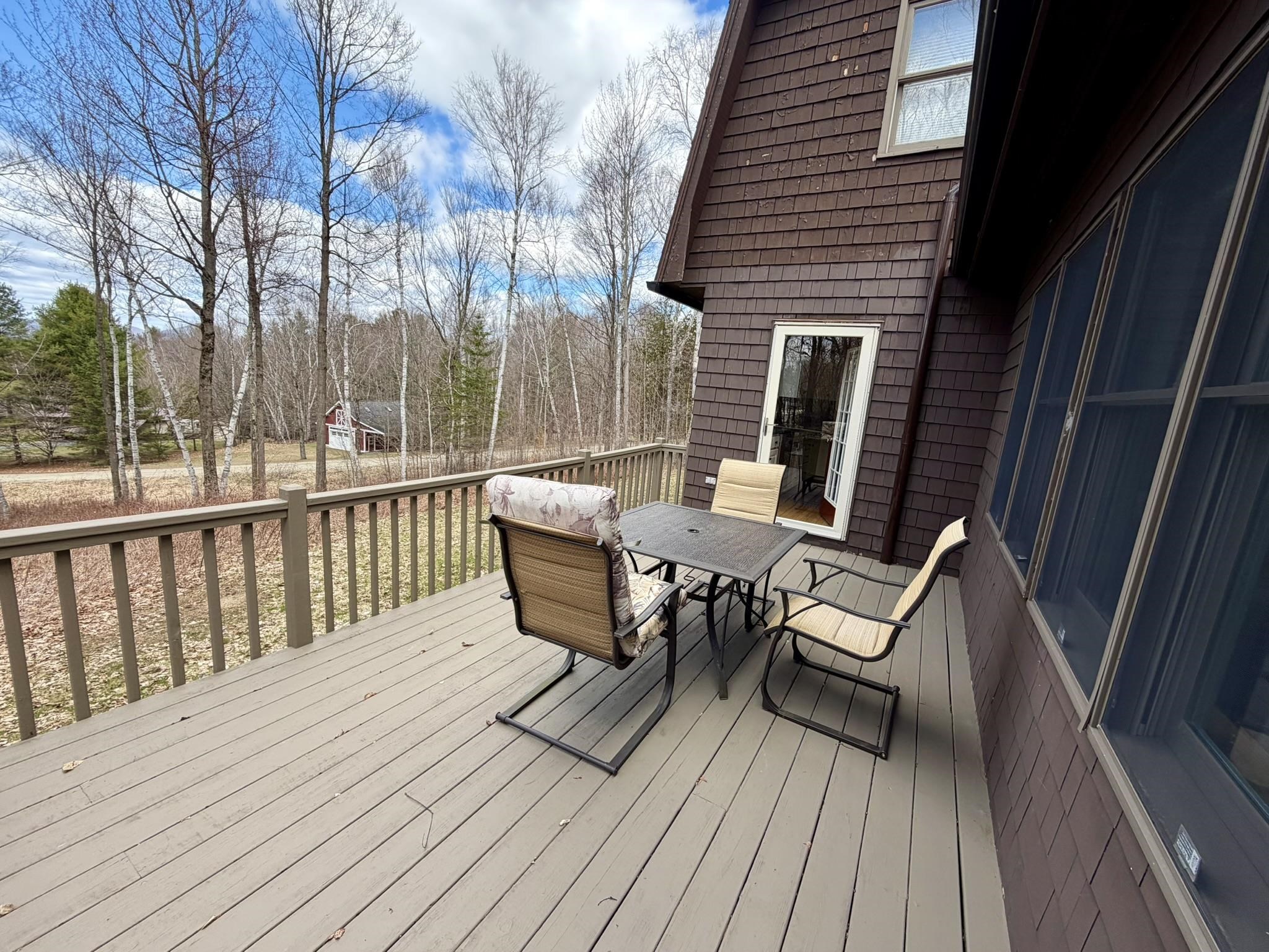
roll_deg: -4.3
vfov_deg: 85.7
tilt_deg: -10.7
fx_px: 513
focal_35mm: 14
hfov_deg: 102.1
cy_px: 476
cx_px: 634
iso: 50
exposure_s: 1/502
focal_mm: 2.22
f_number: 2.2
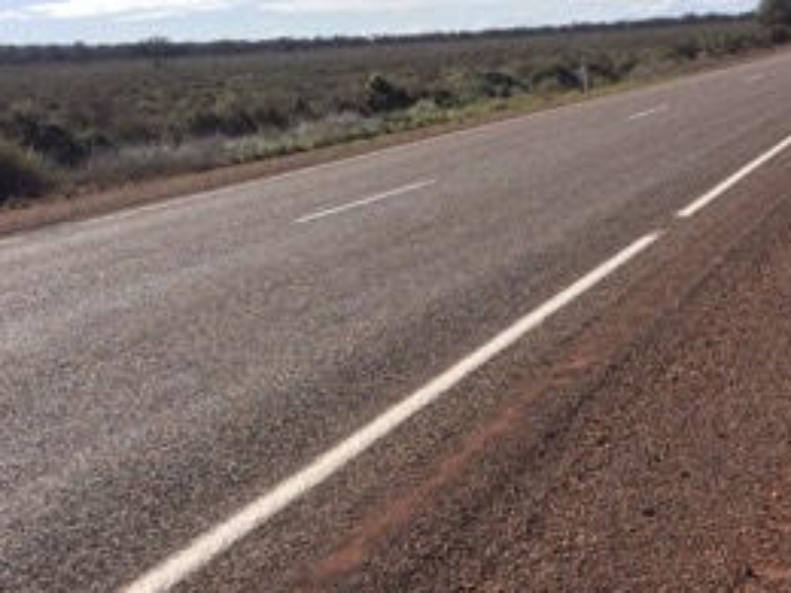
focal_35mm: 58
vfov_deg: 25.1
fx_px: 1325
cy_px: 398
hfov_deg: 32.4
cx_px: 618
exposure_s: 1/2564
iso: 32
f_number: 2.2
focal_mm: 4.15
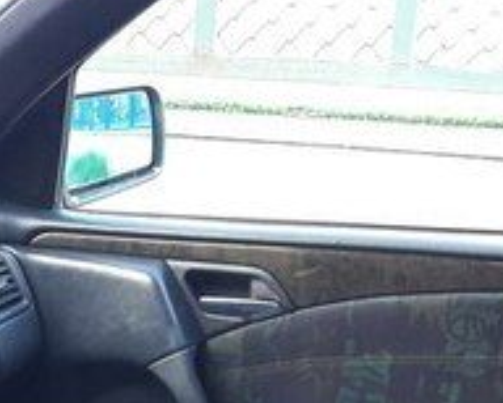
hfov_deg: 19.9
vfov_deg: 15.1
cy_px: 616
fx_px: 1401
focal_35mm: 94
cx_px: 24
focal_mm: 3.7
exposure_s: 1/25
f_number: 1.9
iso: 160
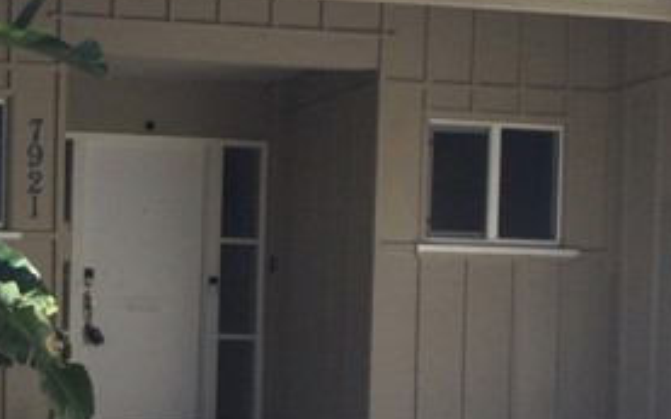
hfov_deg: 26.0
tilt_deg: +0.0
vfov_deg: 17.0
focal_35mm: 76
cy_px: 351
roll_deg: +0.1
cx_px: 27
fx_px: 1390
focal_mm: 3.3
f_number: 2.4
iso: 25
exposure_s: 1/1072
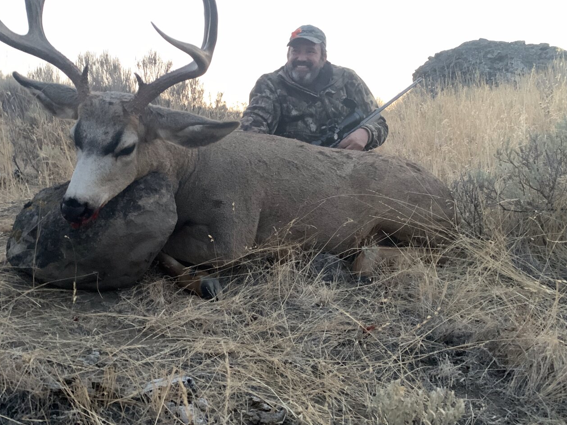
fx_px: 540
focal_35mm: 33
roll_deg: +1.1
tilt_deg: +1.9
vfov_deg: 42.8
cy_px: 177
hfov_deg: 55.1
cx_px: 238
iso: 800
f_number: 1.8
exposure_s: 1/19
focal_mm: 4.25
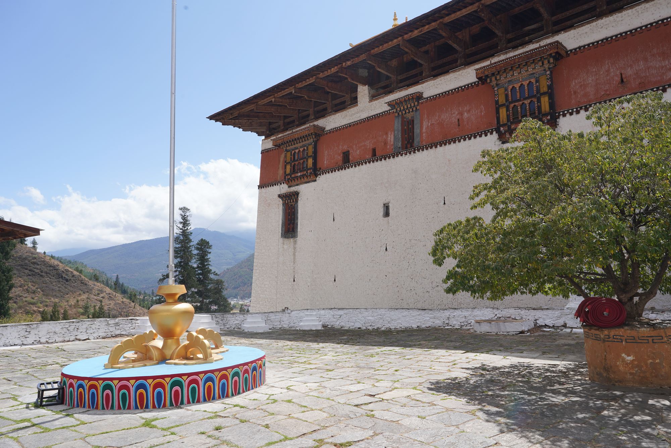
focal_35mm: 24
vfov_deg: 53.1
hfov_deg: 73.7
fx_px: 447
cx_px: 336
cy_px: 224
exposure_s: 1/100
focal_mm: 24
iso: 100
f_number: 14
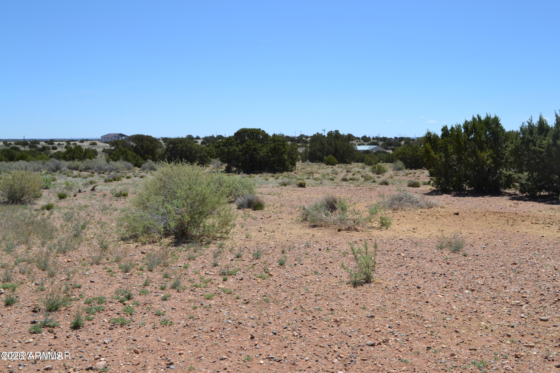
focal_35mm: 36
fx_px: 560
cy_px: 186
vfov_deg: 36.9
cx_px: 280
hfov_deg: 53.1
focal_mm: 24
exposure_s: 1/250
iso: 100
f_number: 8
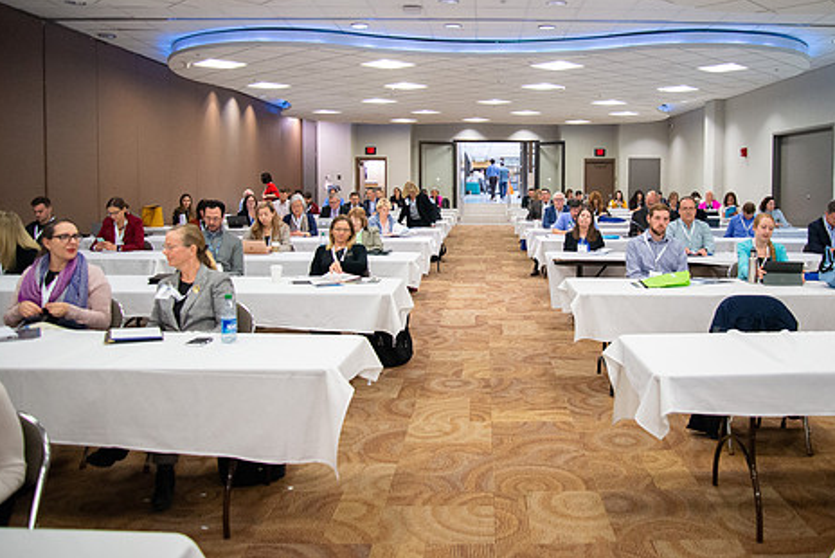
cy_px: 215
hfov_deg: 61.4
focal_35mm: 30
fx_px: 696
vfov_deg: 43.4
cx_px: 497
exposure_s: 1/200
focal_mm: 24
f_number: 3.5
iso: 4000
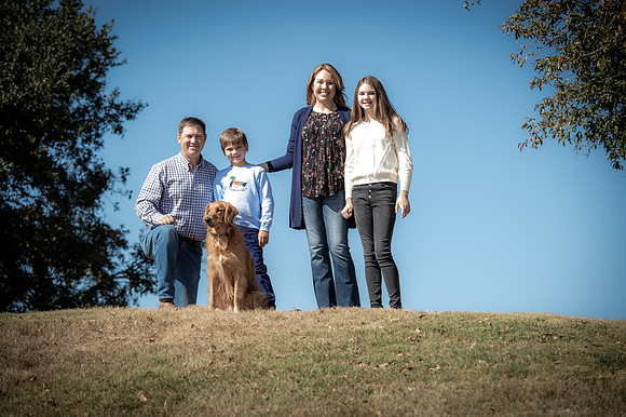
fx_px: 2346
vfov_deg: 10.1
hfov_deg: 15.2
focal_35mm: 135
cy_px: 208
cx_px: 313
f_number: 5
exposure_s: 1/250
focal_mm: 135
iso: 50
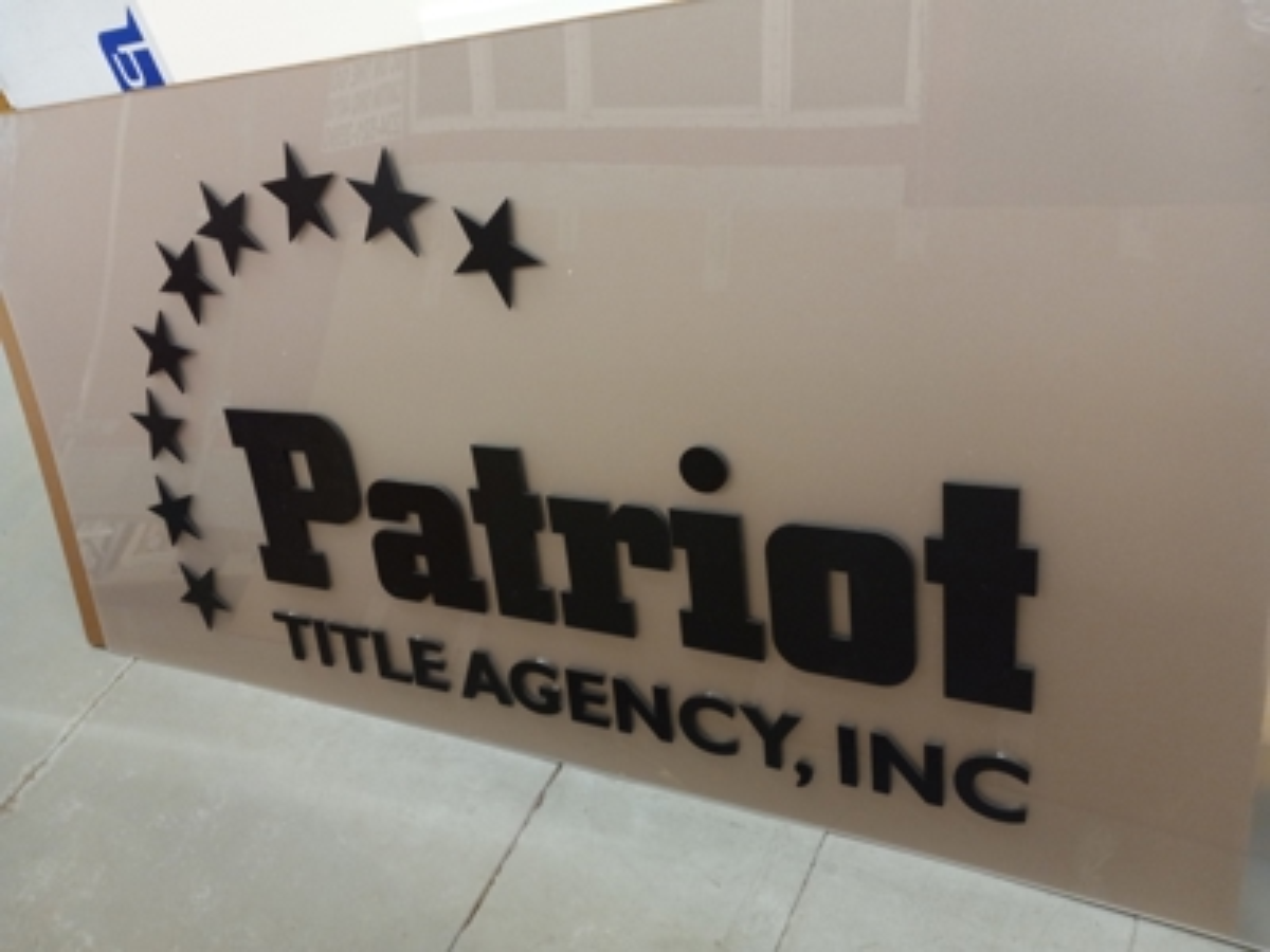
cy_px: 476
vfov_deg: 51.4
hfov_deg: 65.3
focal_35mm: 27
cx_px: 635
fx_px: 991
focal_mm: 3.94
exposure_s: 1/40
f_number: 1.8
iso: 250
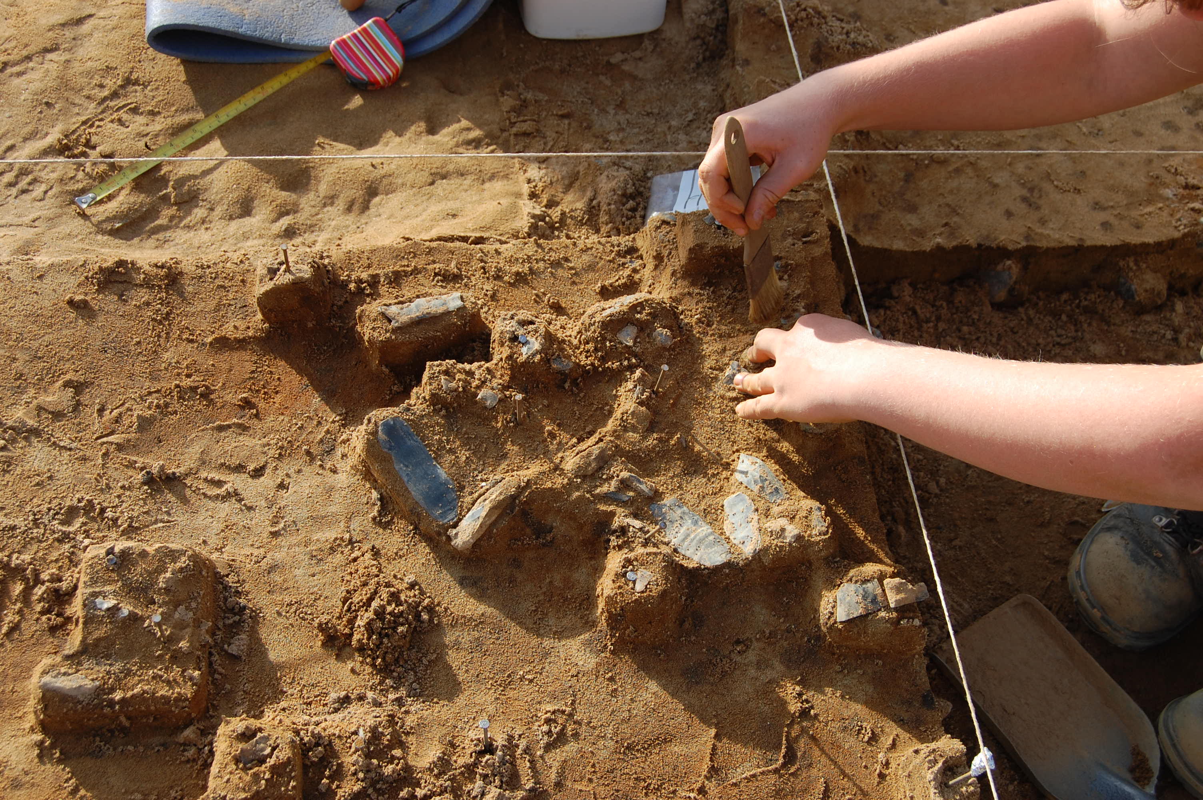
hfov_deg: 42.4
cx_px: 602
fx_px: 1552
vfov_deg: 28.9
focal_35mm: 46
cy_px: 400
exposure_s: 1/200
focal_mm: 31
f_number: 7.1
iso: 200
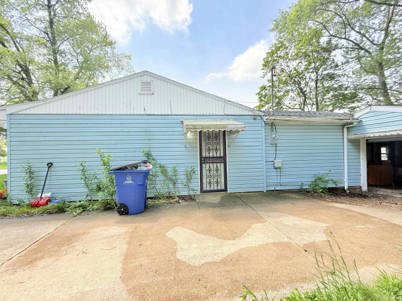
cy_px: 150
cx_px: 201
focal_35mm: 14
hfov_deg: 102.1
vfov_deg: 85.7
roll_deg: +0.8
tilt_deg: +2.1
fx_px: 163
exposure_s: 1/472
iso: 64
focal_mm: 2.22
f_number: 2.2
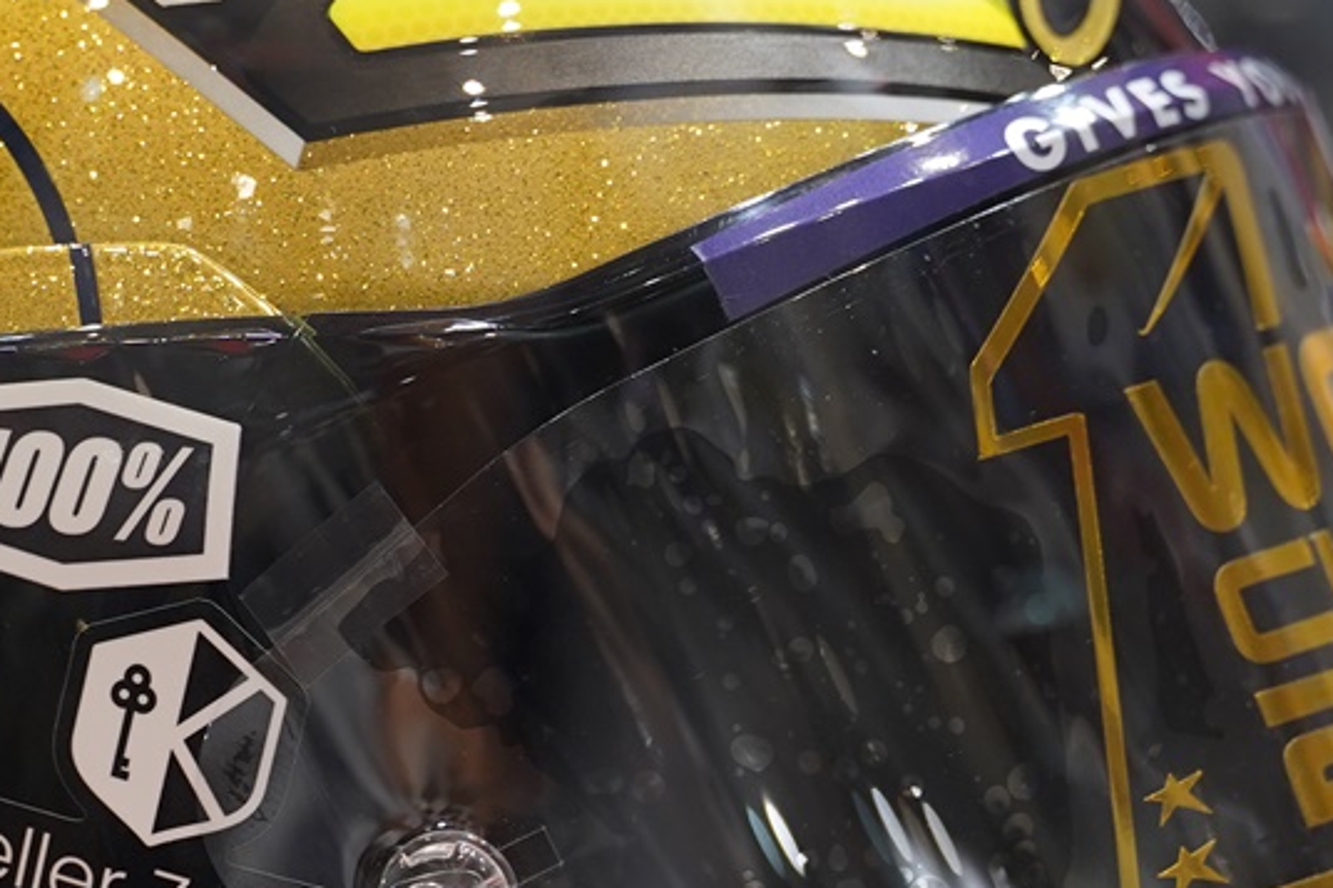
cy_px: 764
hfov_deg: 21.7
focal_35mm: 94
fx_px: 3479
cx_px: 579
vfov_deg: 14.4
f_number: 3.2
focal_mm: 28
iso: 640
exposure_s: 1/60
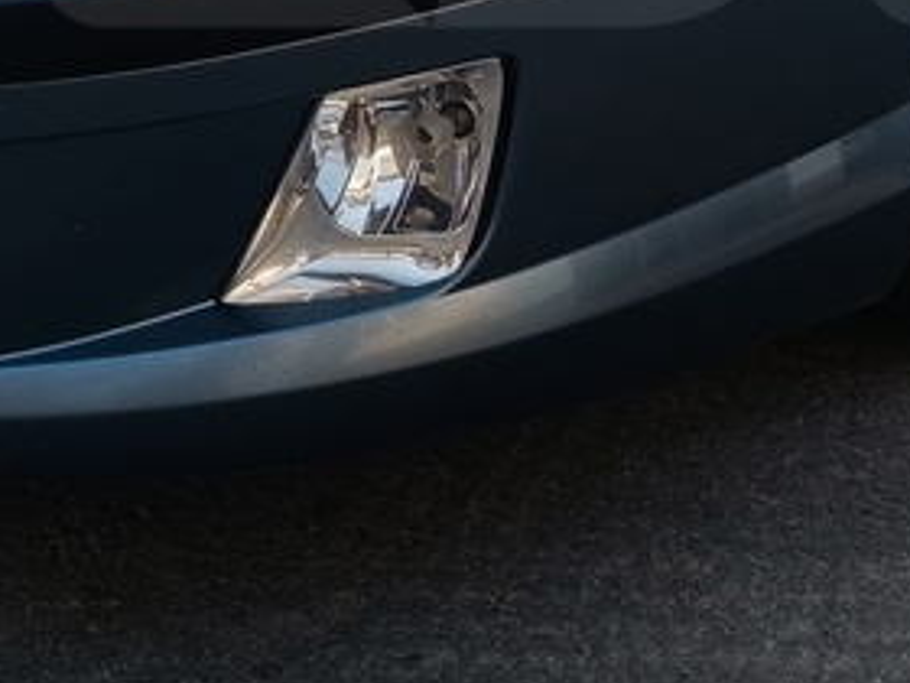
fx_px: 2708
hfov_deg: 19.0
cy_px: -325
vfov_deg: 13.6
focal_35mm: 103
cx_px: 621
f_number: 1.65
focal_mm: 6.14
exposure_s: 1/126
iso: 50
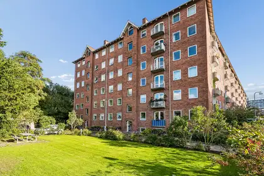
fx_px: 114
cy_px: 88
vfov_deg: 75.5
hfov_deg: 98.5
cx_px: 132
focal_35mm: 16
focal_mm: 15.5
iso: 400
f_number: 6.3
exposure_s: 1/500
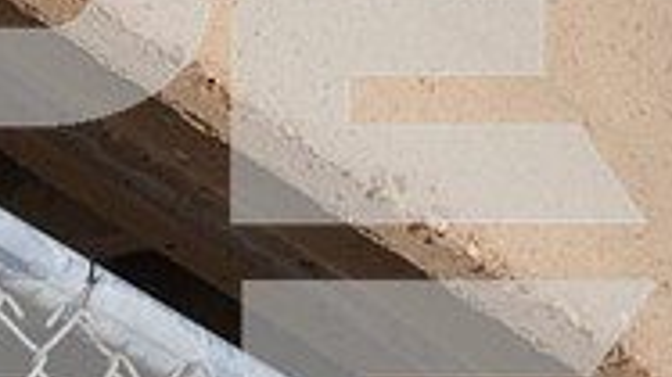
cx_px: -259
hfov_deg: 15.2
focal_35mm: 133
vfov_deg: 9.0
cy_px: 472
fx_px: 2369
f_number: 8
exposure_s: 1/250
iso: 200
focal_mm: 41
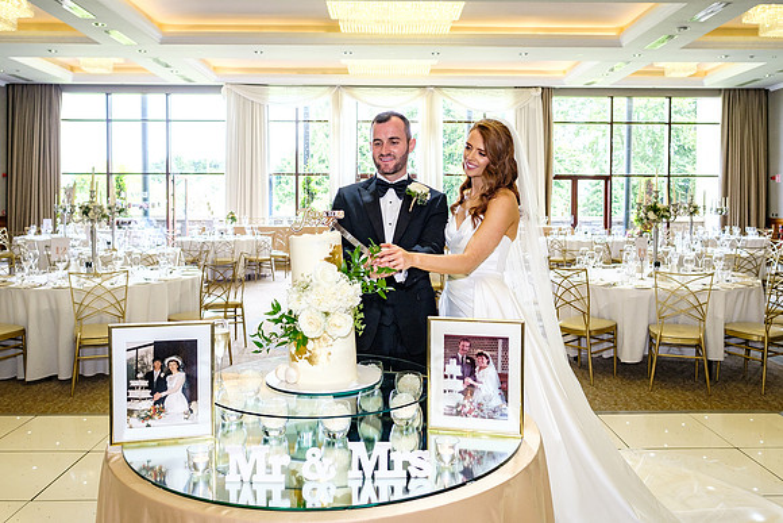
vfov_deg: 45.6
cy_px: 232
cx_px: 397
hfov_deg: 64.5
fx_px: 621
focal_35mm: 29
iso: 1000
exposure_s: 1/160
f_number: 3.2
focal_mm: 16
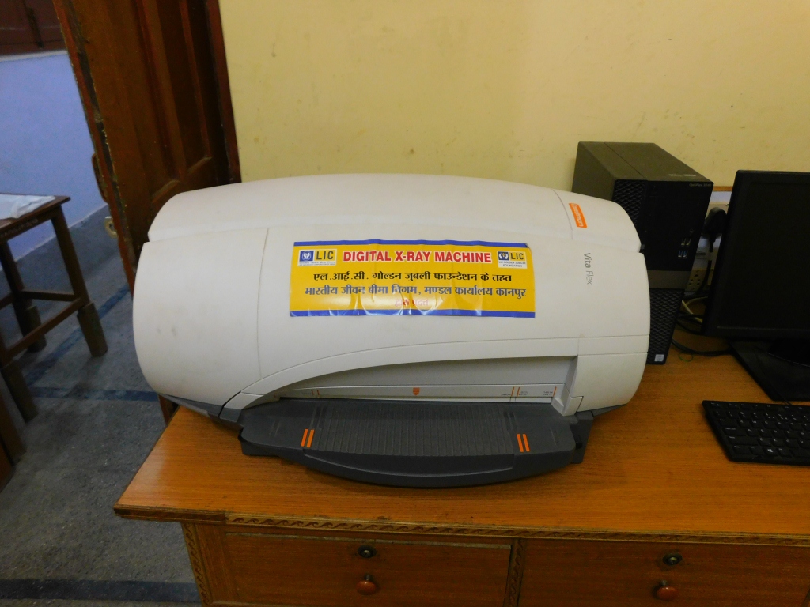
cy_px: 304
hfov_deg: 71.6
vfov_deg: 56.8
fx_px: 562
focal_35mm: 24
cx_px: 405
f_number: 3
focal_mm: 4.1
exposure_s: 1/25
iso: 400
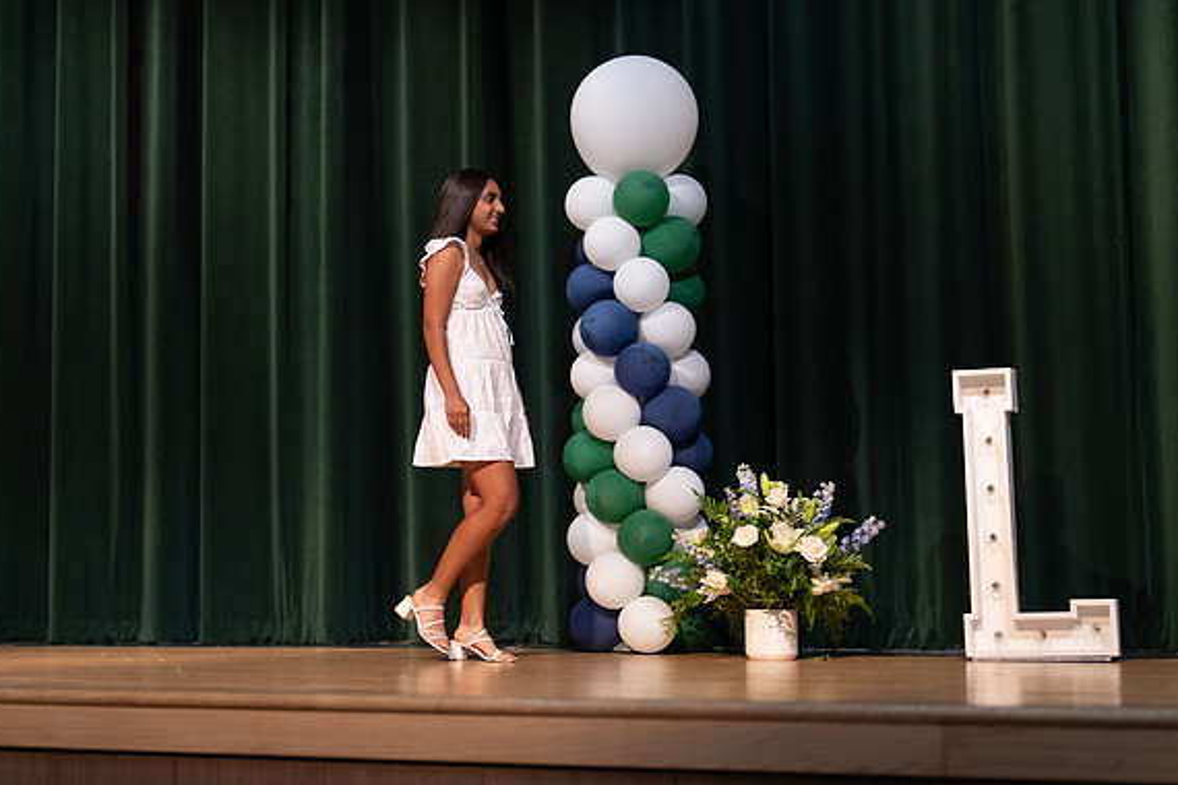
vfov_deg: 20.9
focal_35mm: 65
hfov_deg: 30.8
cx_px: 438
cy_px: 343
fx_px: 2127
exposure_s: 1/320
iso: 500
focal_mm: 50
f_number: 1.2
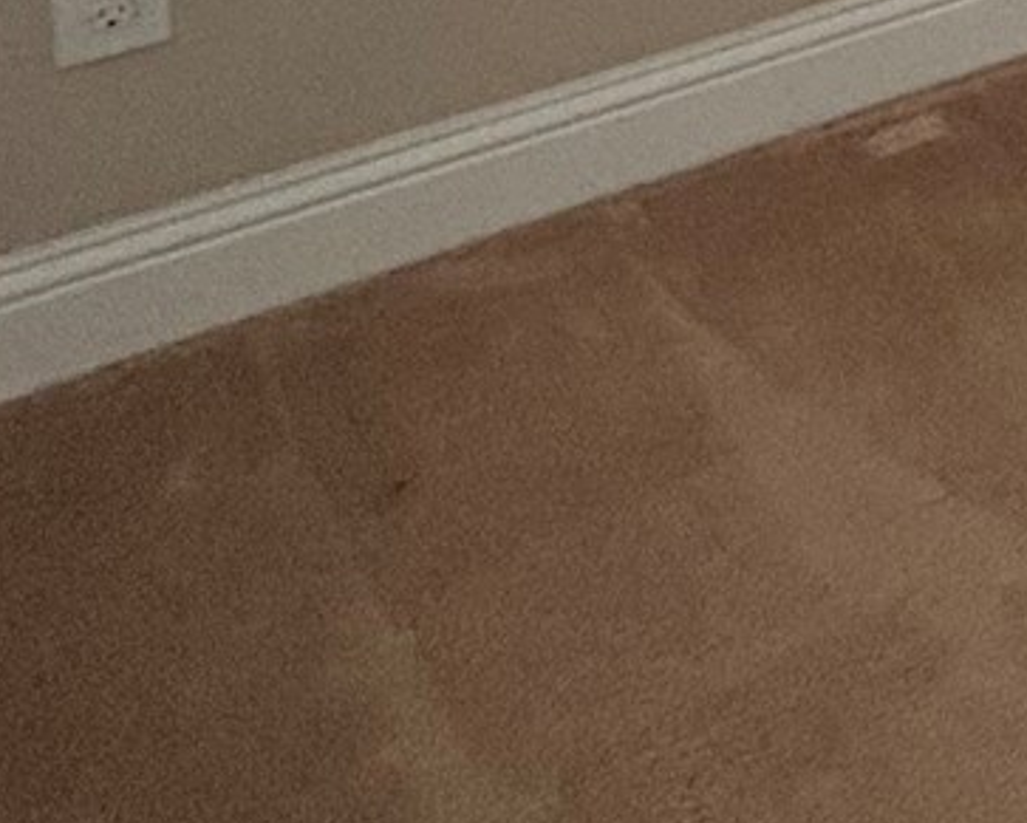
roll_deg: -2.8
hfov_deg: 15.8
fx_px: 2342
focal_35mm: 77
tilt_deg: -6.4
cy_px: -970
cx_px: 2317
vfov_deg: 14.9
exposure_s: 1/60
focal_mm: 2.22
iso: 500
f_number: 2.2
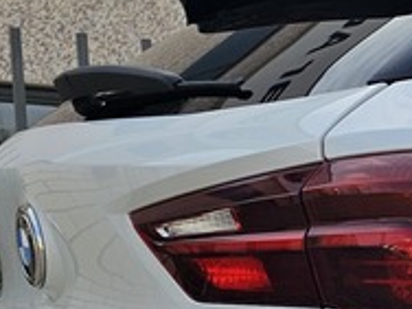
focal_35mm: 125
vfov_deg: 11.6
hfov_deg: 13.5
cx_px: 828
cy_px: 364
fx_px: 1488
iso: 10
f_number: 1.7
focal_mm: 6.3
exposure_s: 1/598
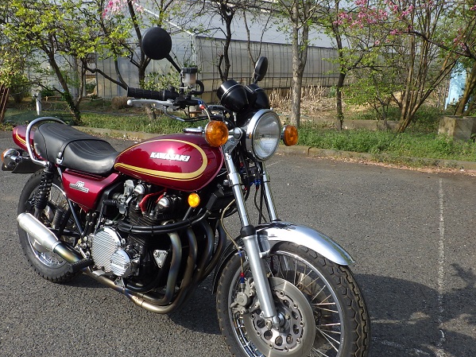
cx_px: 223
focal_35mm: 33
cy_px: 203
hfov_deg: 55.3
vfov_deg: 42.8
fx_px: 454
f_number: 4.2
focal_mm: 5
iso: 125
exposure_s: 1/640
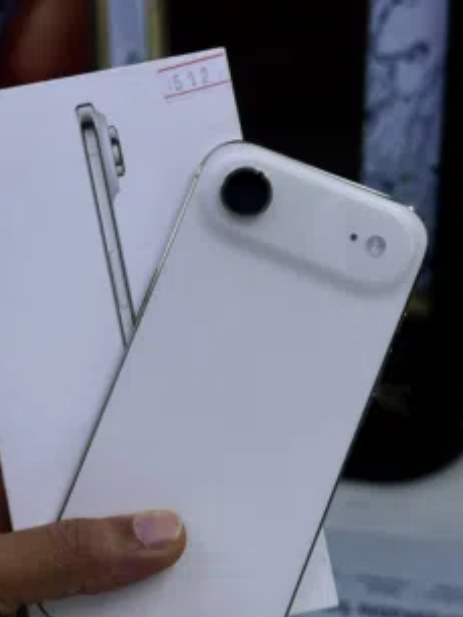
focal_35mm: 63
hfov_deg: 23.2
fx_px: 1123
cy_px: 340
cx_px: 172
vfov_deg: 30.7
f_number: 1.78
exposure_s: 1/646
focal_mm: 6.76
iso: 80
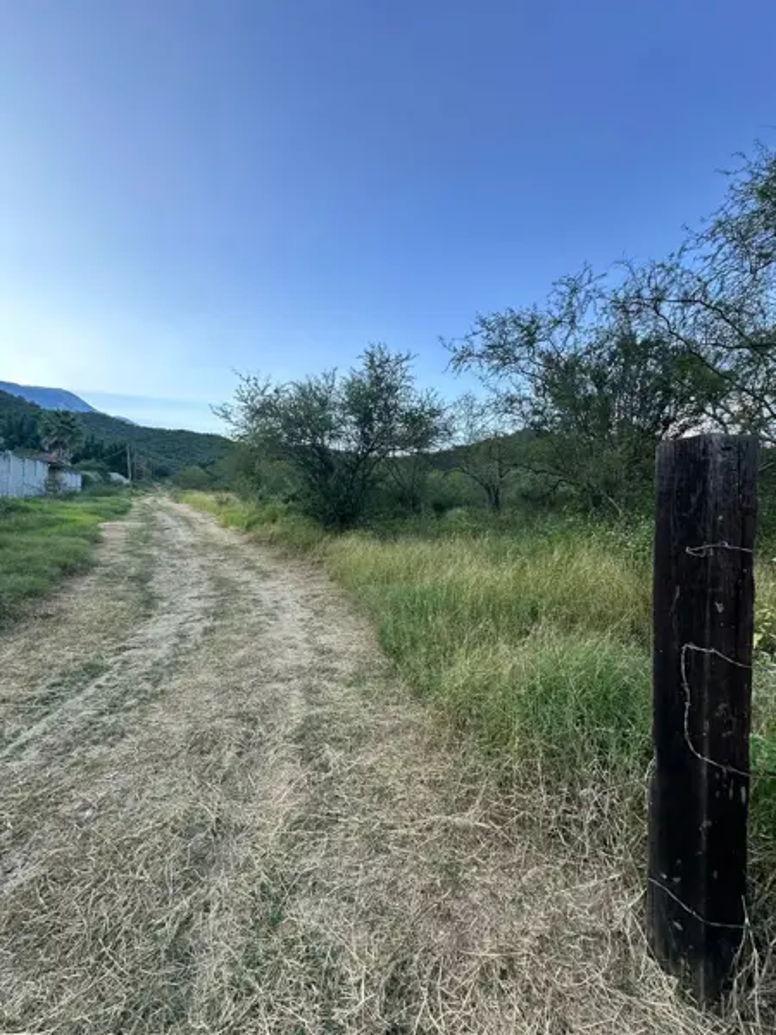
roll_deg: -1.4
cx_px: 388
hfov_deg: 85.7
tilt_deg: +1.4
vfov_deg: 102.1
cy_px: 518
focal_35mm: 14
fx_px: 418
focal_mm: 2.22
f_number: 2.2
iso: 40
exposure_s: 1/326
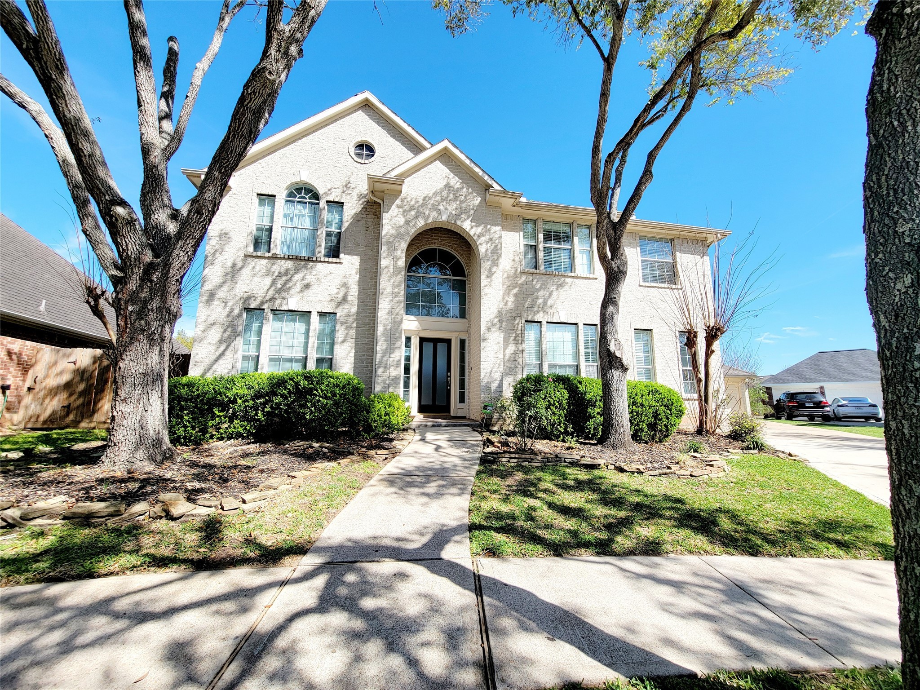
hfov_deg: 106.2
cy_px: 345
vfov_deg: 89.9
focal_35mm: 13
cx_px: 460
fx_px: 346
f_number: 2.2
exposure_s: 1/1250
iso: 50
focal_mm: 2.2
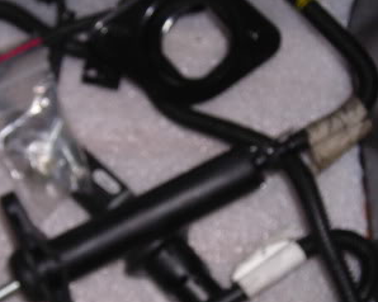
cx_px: 138
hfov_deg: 22.2
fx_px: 961
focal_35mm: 86
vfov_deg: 17.8
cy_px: 209
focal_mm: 6.8
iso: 50
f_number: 6.6
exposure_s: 1/60.1
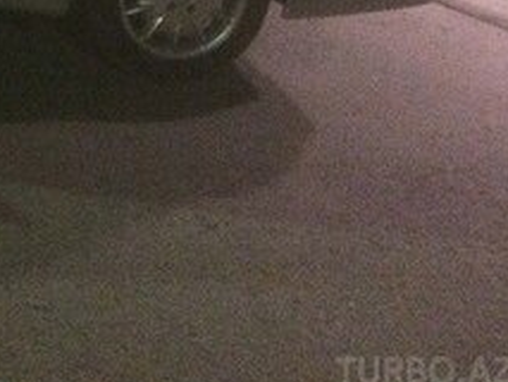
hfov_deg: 19.0
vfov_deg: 15.3
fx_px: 1322
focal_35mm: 90
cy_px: -178
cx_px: -260
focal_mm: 4.15
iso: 640
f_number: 2.2
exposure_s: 1/17
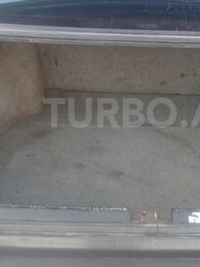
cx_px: 143
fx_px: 432
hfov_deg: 25.9
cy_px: 113
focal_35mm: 56
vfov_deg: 34.3
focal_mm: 3.3
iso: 64
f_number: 2.2
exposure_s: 1/50
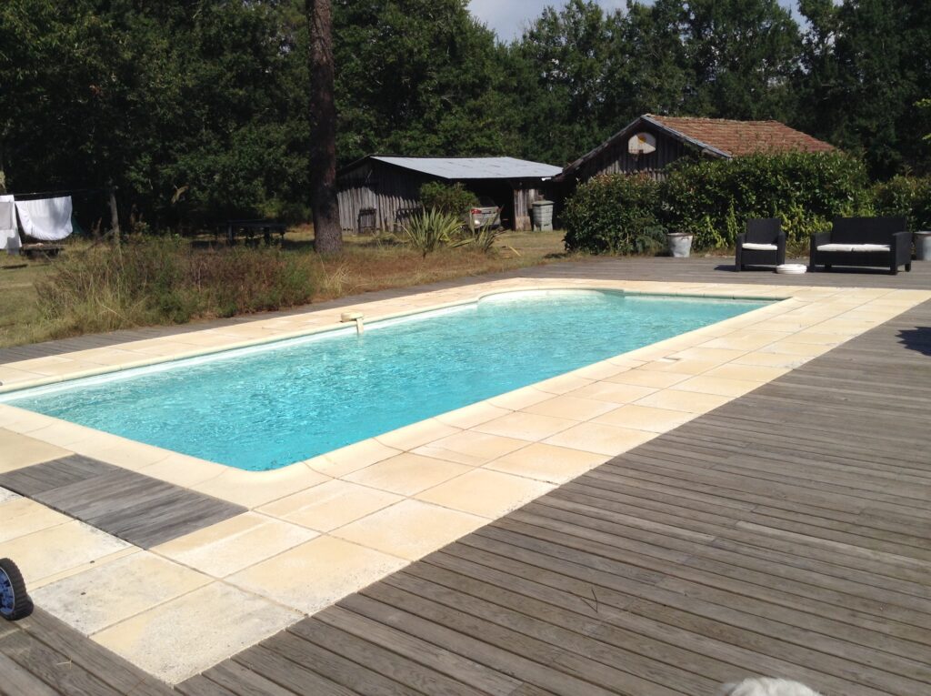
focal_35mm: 33
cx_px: 466
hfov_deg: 55.4
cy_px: 348
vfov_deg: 42.8
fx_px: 886
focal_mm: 3.3
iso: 25
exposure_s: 1/2146
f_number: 2.4
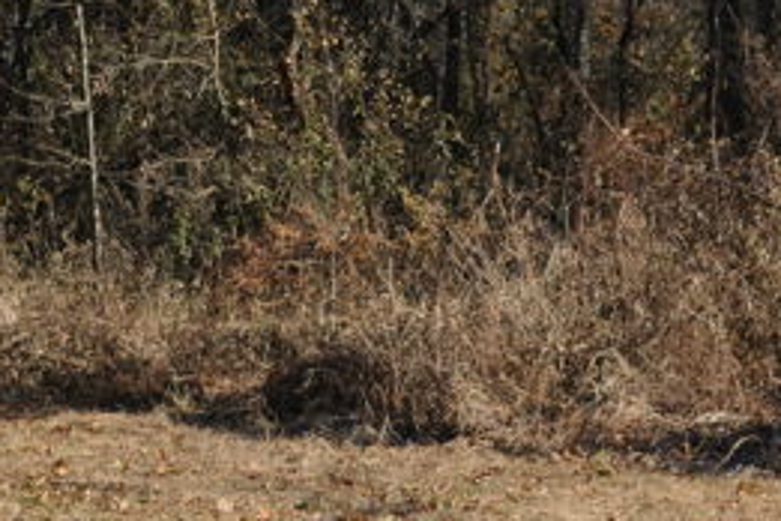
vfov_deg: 10.2
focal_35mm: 135
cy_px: 192
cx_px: 212
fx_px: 2929
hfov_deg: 15.1
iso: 200
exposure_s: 1/250
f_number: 10
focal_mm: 44
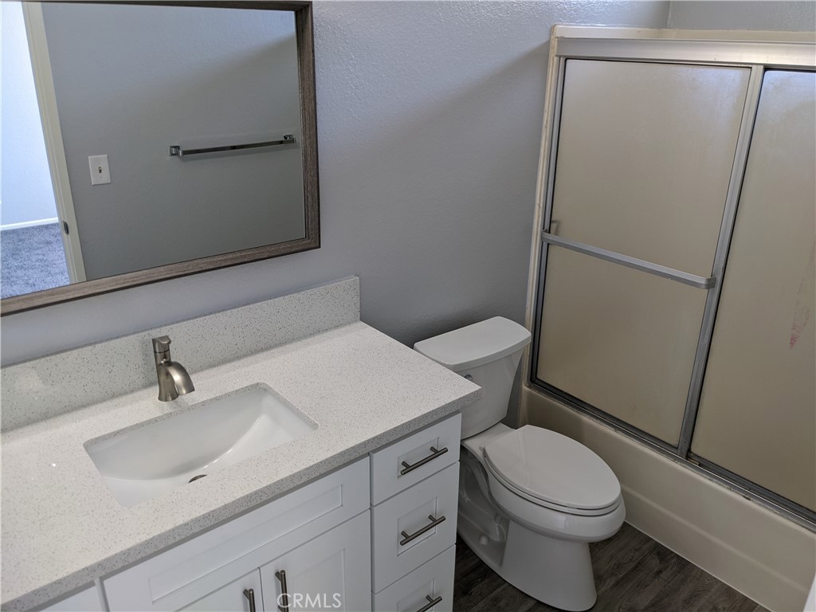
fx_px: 636
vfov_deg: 51.4
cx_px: 408
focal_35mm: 27
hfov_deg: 65.3
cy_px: 306
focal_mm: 4.38
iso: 55
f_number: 1.73
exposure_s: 1/30
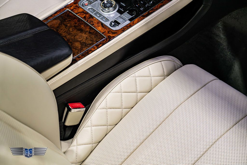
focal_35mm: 62
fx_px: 425
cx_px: 124
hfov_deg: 32.4
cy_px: 82
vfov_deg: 21.9
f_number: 4
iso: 1600
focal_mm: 62
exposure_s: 1/125
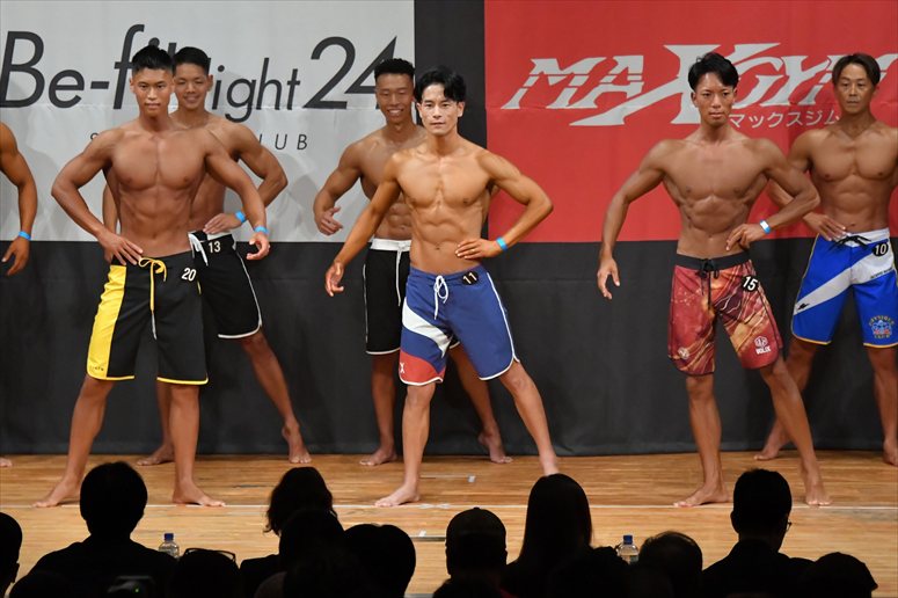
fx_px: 5610
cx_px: 449
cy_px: 299
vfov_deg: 6.1
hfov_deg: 9.2
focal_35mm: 225
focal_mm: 150
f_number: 5.6
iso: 7200
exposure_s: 1/400
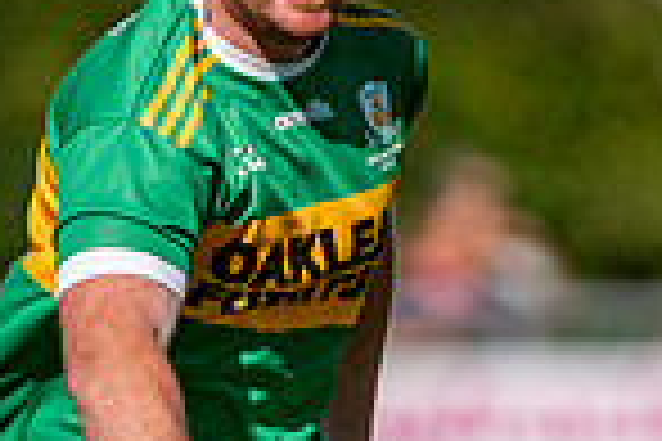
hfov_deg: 1.1
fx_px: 33484
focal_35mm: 1821
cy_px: 587
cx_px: 50
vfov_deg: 0.8
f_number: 2.8
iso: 100
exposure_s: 1/2500
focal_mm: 300
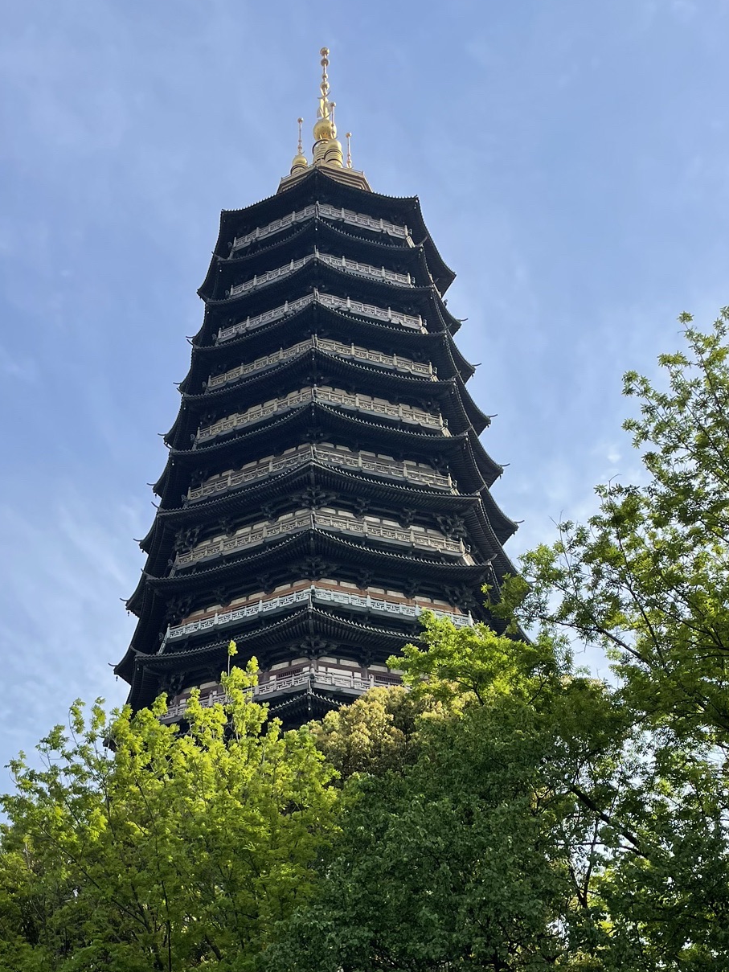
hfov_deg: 33.5
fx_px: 1207
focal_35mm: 43
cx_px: 296
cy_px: 766
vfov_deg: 42.1
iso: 32
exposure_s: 1/4831
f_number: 1.6
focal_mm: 4.2
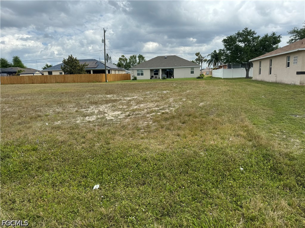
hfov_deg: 71.6
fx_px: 211
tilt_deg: -10.1
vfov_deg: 56.8
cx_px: 152
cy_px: 114
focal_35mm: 24
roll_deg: +2.4
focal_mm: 6.86
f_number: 1.78
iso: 80
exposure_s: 1/4608
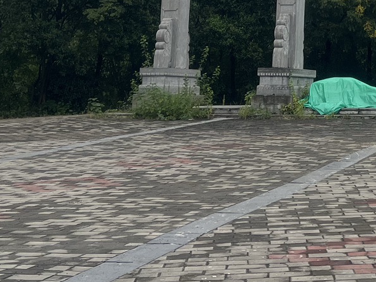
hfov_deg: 21.3
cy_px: -135
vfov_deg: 15.5
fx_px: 956
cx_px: 400
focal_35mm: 88
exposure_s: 1/714
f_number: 1.6
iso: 50
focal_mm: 5.1
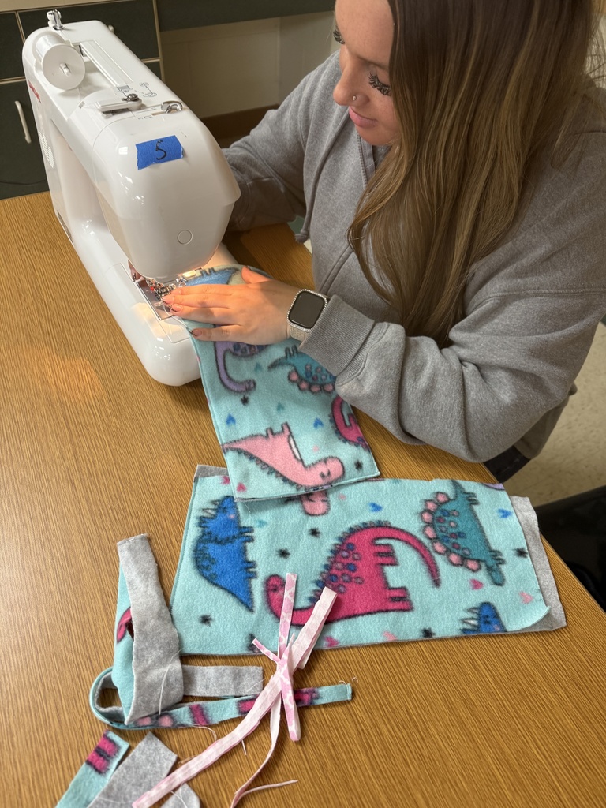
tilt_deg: -49.9
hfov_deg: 56.8
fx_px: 560
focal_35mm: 24
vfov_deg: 71.6
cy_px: 404
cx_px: 303
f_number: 1.78
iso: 200
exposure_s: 1/60
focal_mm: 6.76
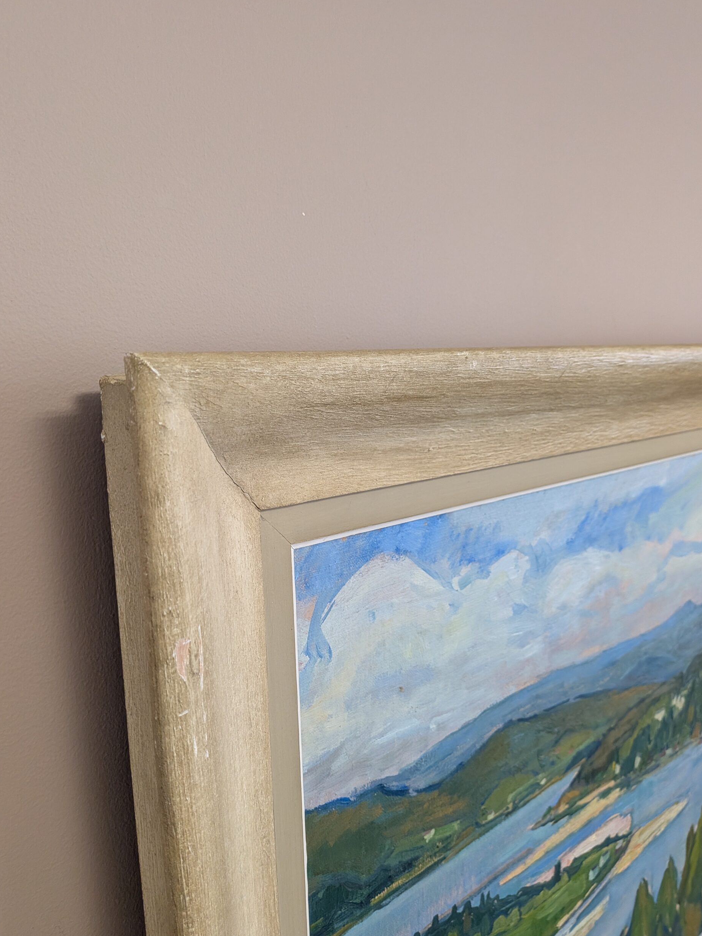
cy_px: 459
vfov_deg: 69.4
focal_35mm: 25
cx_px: 344
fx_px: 676
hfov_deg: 54.9
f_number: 1.7
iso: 351
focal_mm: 4.53
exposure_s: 1/89.7
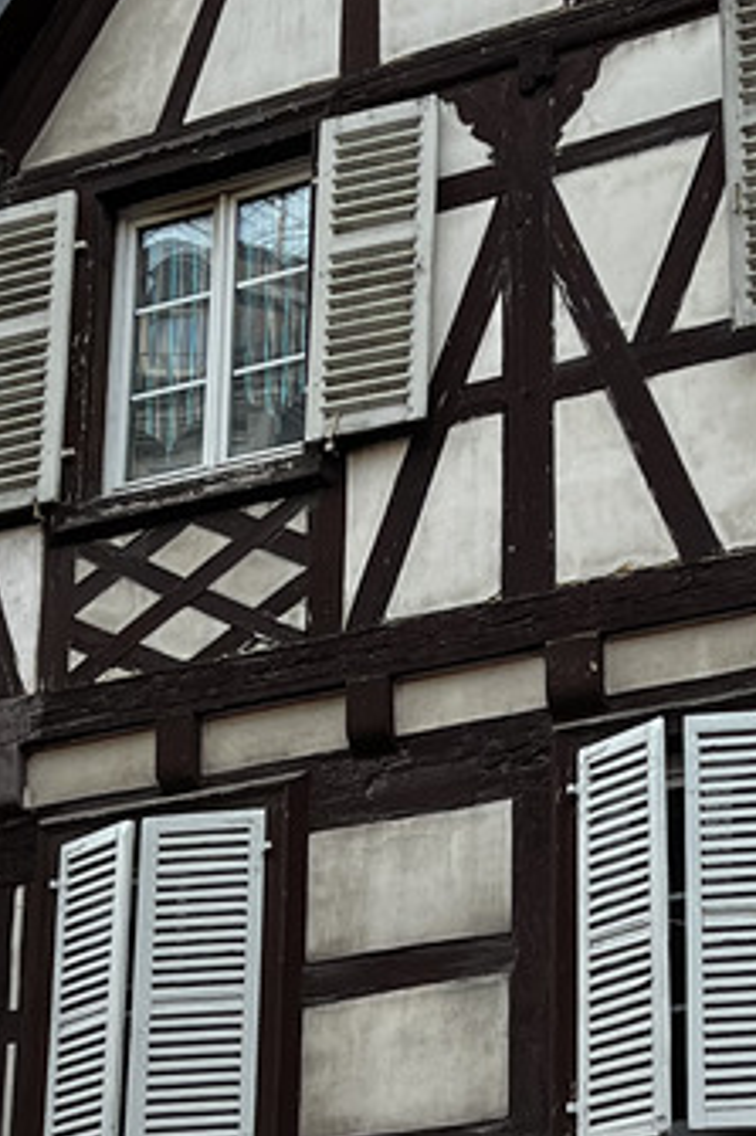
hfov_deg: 14.0
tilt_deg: +19.9
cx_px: 675
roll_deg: +1.0
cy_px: 787
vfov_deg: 20.9
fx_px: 3058
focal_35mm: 97
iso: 100
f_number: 1.5
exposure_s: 1/121
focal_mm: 5.7
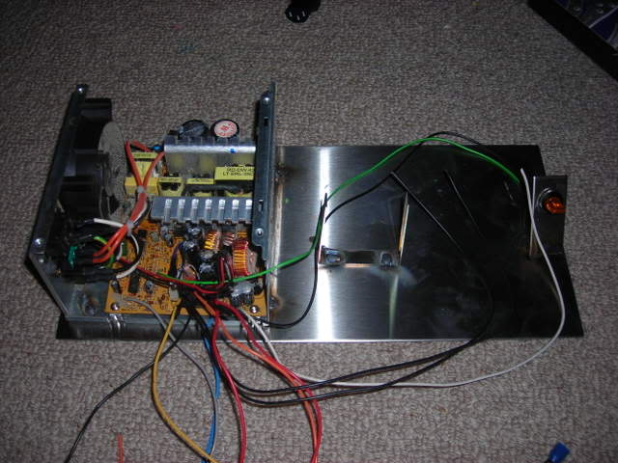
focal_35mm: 38
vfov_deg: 37.7
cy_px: 232
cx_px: 309
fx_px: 678
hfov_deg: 49.0
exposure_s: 1/60.1
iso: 50
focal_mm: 6.3
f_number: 3.2
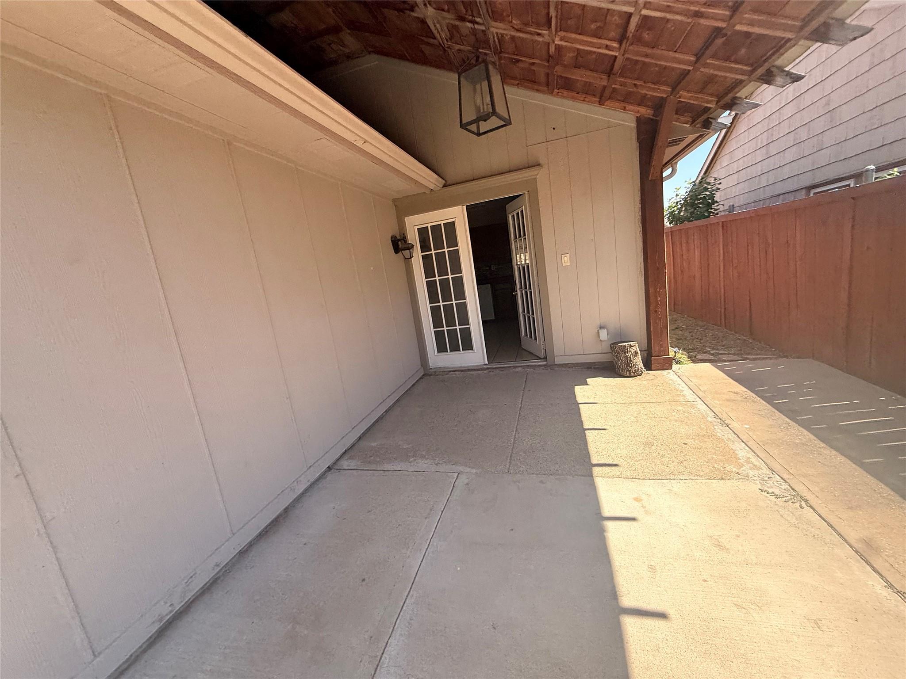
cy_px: 340
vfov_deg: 85.7
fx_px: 366
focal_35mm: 14
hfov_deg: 102.1
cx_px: 453
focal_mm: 2.22
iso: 64
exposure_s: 1/789
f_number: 2.2
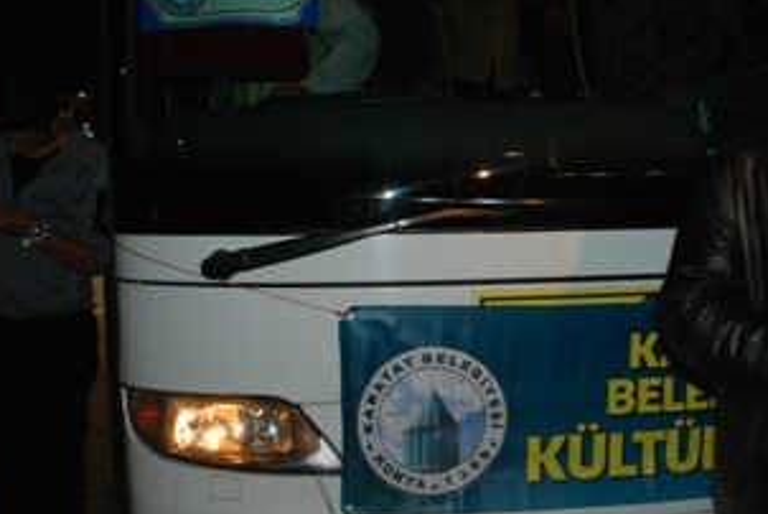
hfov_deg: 39.6
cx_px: 544
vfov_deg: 27.6
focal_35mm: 49
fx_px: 1046
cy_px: 254
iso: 1000
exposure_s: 1/60
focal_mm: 22
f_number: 5
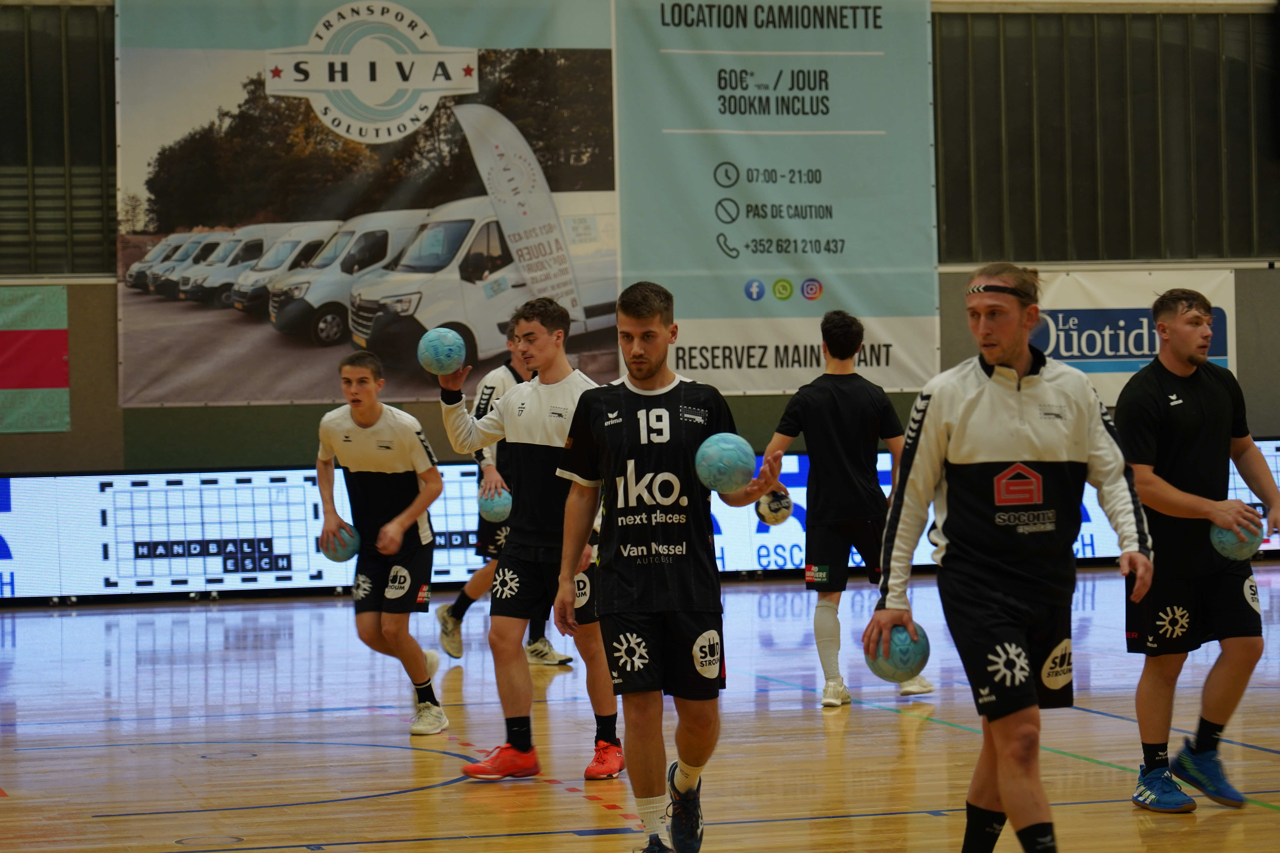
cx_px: 640
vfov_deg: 13.0
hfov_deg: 19.5
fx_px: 3733
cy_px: 426
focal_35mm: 105
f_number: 4
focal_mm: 105
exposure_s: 1/125
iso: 800
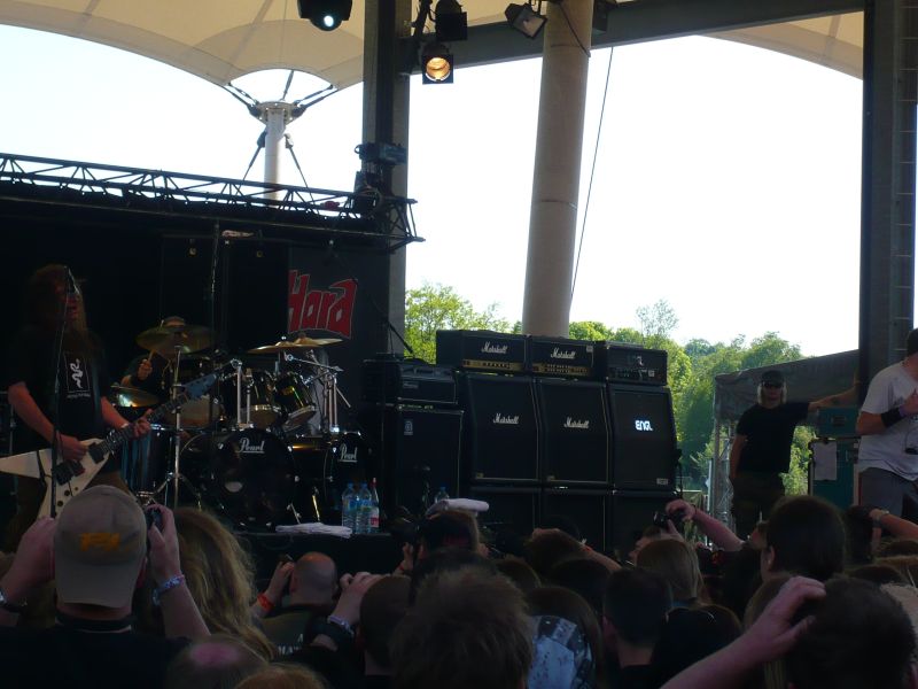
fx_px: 3182
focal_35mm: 120
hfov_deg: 16.4
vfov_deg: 12.3
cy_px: 344
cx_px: 459
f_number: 5.6
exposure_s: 1/200
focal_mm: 16.4
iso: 100
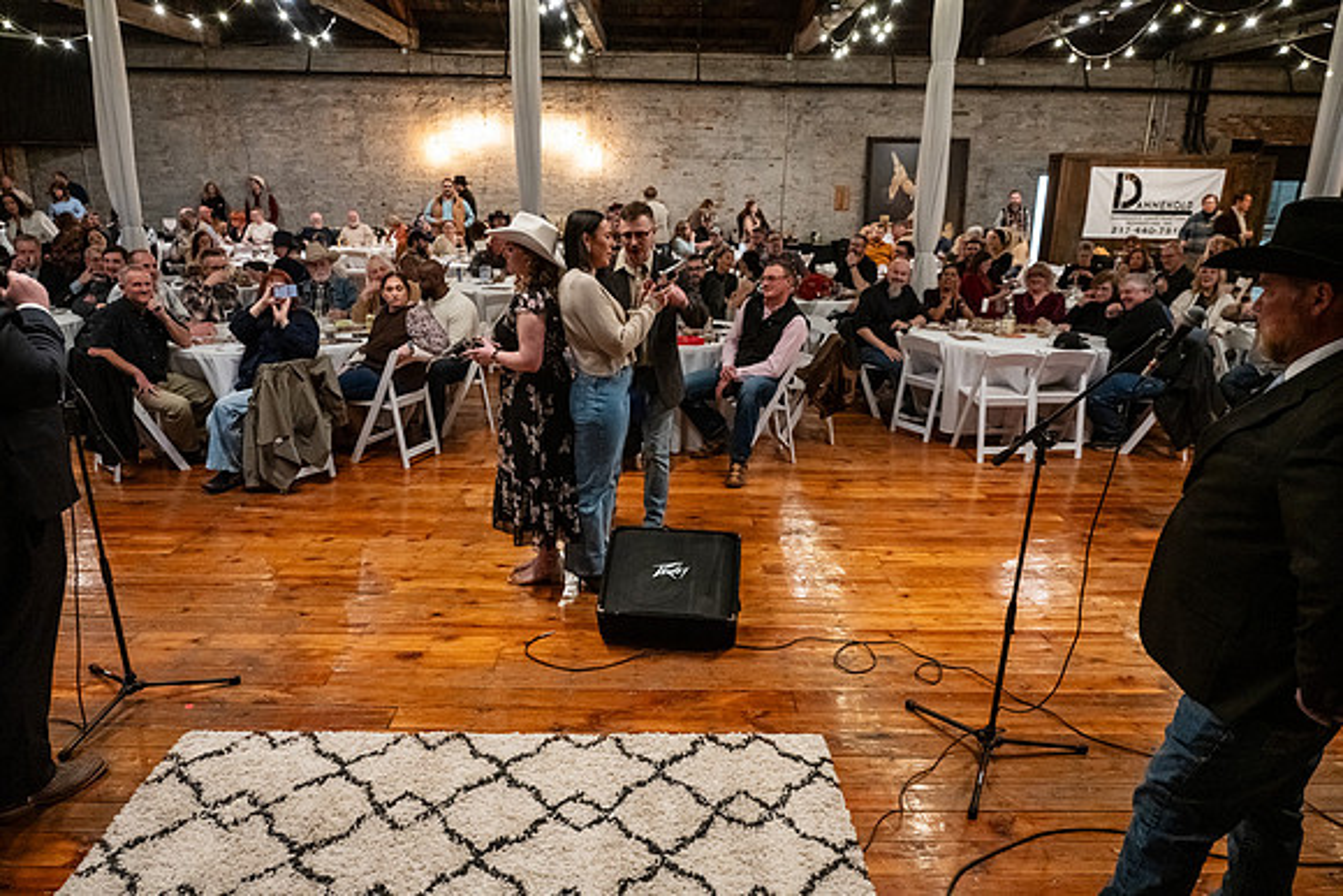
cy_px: 448
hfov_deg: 73.7
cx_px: 672
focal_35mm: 24
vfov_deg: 53.2
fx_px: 896
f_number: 6.3
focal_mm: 24
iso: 6400
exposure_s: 1/40
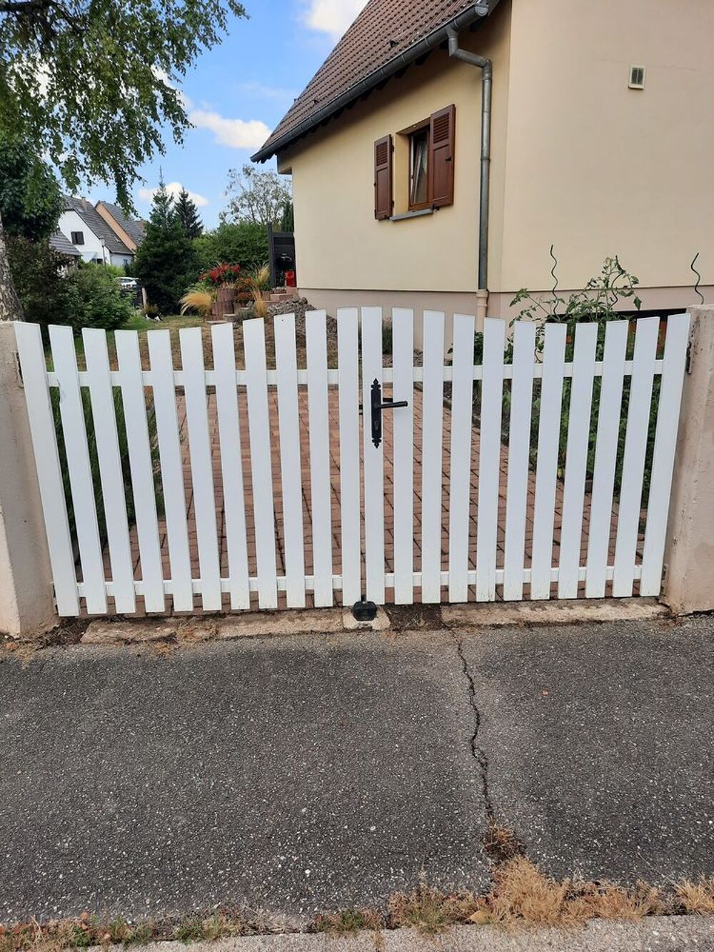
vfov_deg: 69.4
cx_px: 357
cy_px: 476
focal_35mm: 25
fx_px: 687
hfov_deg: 54.9
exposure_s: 1/532
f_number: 2
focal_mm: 4.6
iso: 32
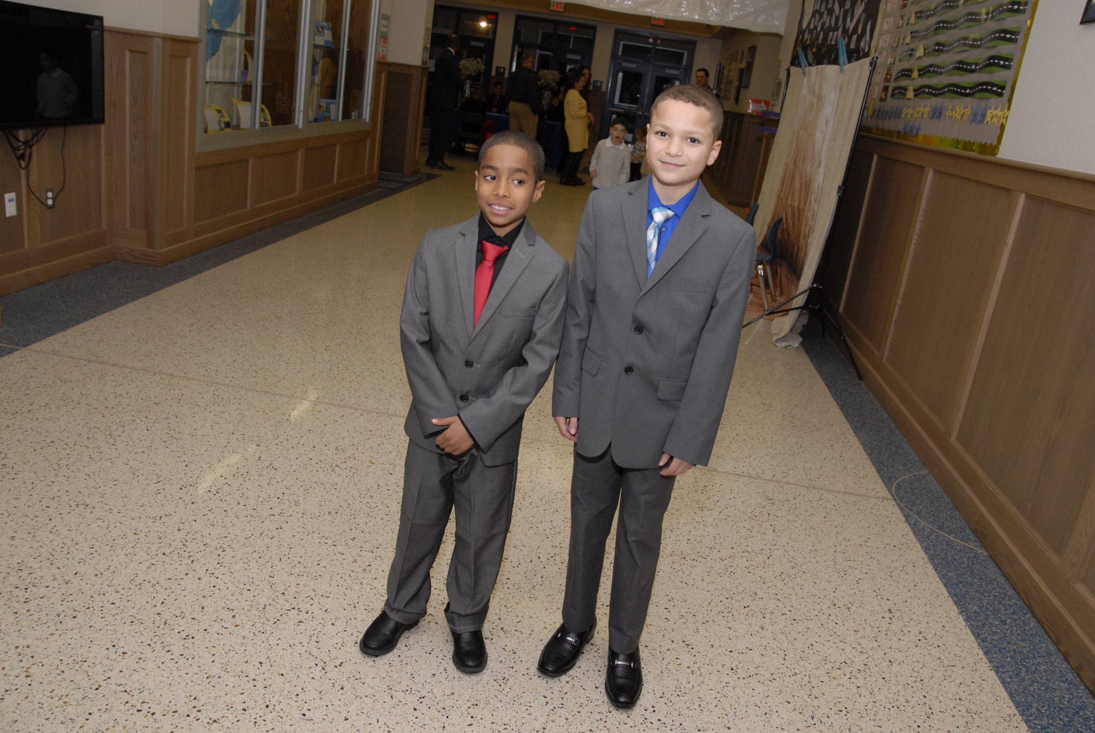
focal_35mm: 27
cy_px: 366
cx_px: 548
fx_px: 822
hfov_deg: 67.3
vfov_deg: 48.1
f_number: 9
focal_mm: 18
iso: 500
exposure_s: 1/80
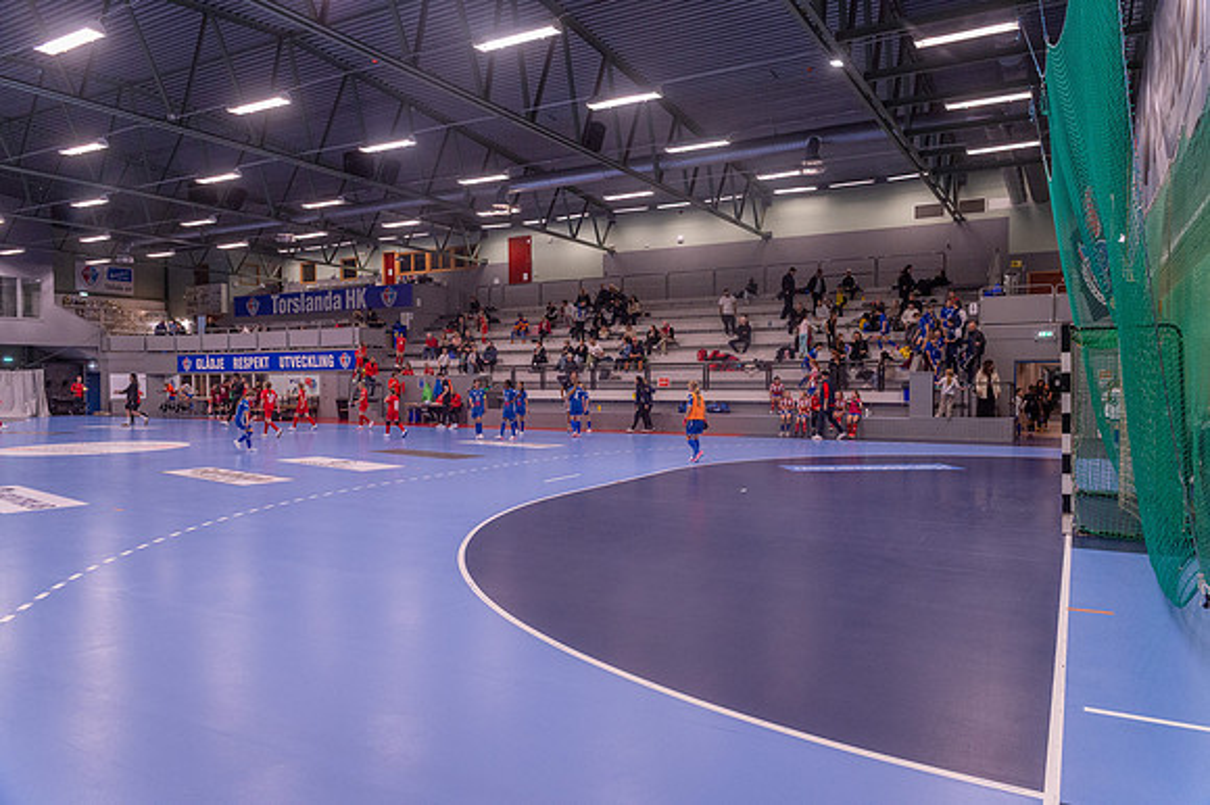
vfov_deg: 53.1
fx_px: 806
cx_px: 605
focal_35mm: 24
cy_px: 402
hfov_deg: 73.8
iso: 2800
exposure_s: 1/200
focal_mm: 24
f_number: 6.3
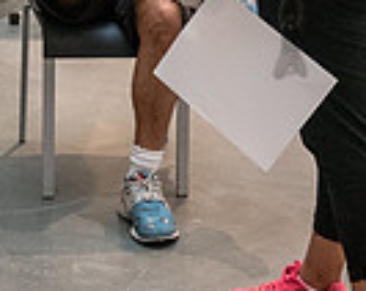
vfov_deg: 10.1
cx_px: -36
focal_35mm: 149
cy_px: -104
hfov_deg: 12.7
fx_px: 1612
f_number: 4.5
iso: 5000
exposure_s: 1/200
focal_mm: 34
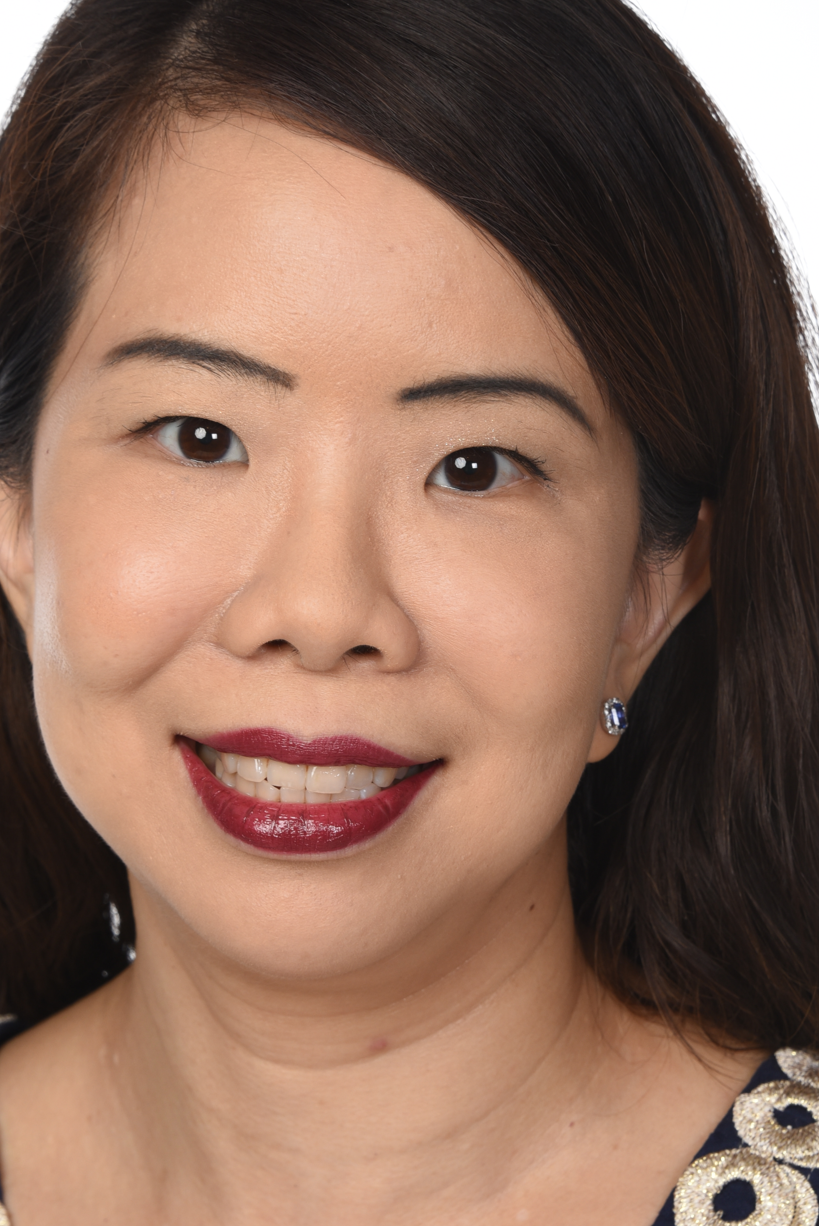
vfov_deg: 8.9
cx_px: 423
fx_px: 7841
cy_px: 626
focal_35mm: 230
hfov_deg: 6.0
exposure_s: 1/160
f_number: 11
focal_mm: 145
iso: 320
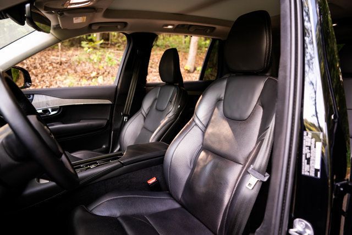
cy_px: 118
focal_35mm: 24
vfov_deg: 53.2
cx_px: 176
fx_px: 235
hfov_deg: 73.7
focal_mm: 24
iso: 800
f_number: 2.8
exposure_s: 1/200
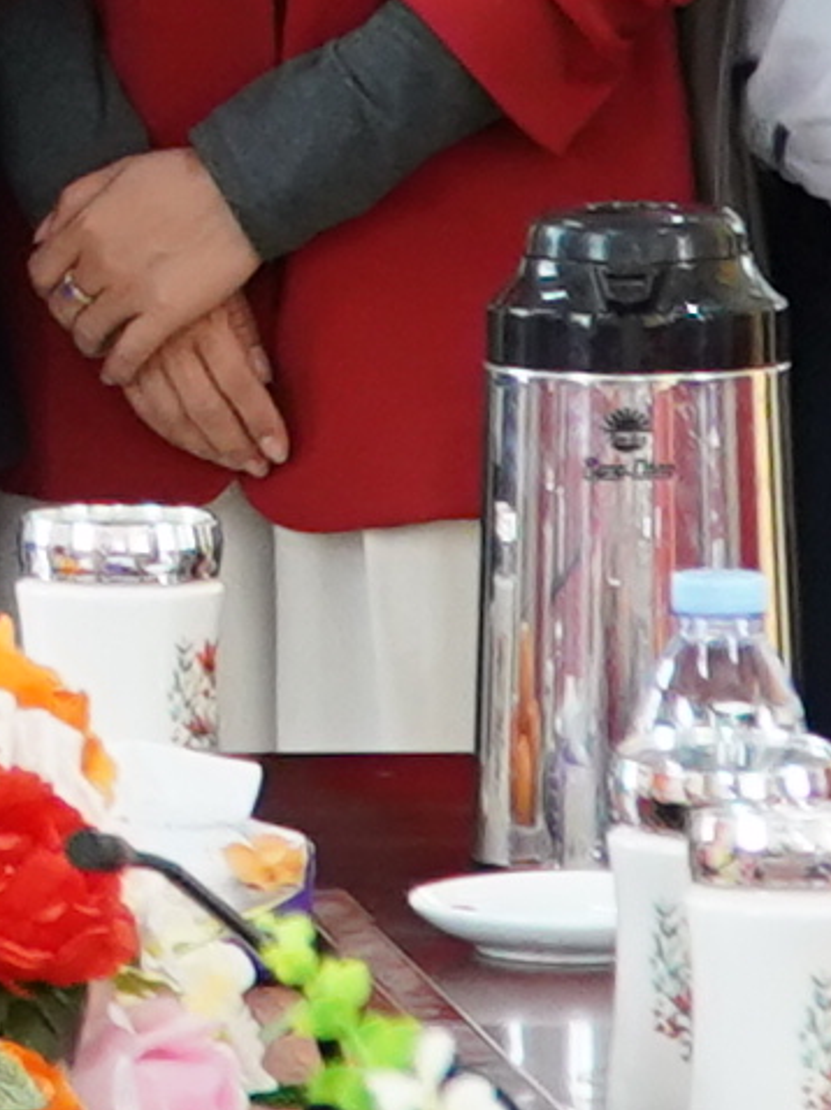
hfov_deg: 3.7
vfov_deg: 5.0
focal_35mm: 388
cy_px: -1495
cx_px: -1592
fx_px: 12430
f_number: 4.5
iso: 1000
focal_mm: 33
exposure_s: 1/125
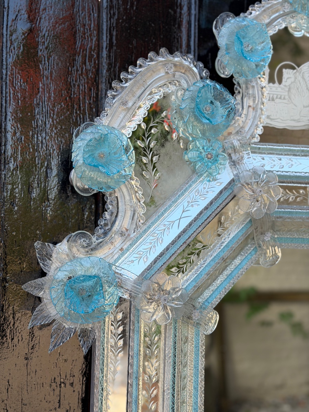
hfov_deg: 30.3
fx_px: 571
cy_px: 206
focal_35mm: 48
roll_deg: -0.4
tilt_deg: +4.5
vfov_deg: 39.7
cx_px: 154
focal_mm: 6.76
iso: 64
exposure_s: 1/509
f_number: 1.78
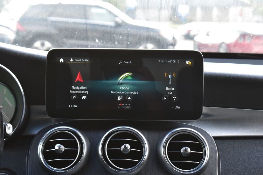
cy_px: 88
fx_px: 602
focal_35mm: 82
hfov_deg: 24.6
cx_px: 132
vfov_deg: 16.5
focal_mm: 55
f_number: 8
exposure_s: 1/60
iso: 400
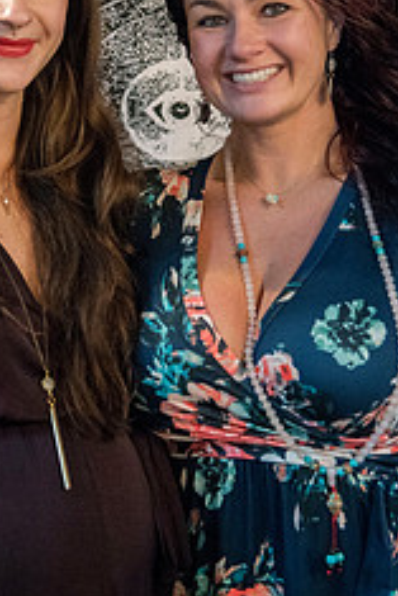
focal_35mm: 111
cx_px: 139
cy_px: 205
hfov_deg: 12.3
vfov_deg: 18.4
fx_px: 1838
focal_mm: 58
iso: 3200
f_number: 4
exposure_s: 1/200
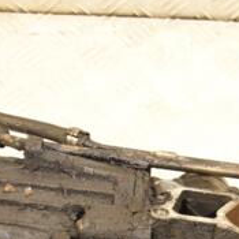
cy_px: 244
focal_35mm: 105
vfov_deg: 16.2
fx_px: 820
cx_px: 231
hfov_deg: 16.3
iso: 800
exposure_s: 1/50
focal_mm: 24
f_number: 7.1
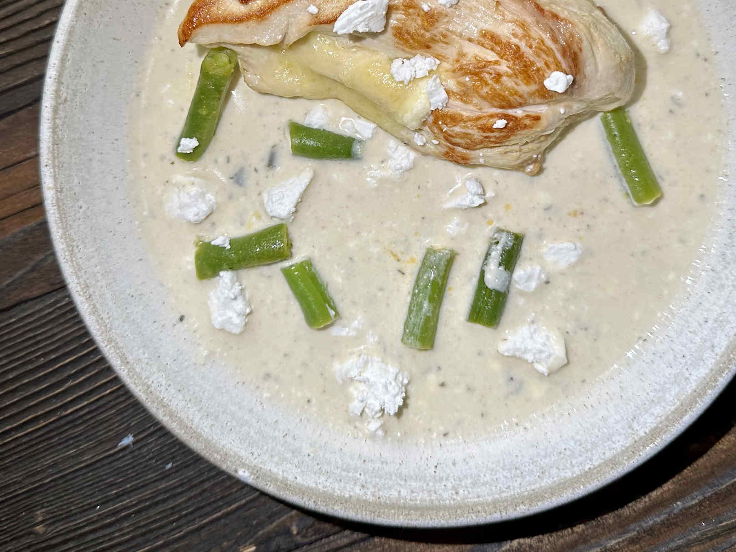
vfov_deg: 36.8
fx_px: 808
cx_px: 393
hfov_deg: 48.9
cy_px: 140
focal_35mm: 38
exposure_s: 1/121
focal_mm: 6.86
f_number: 1.78
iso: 125
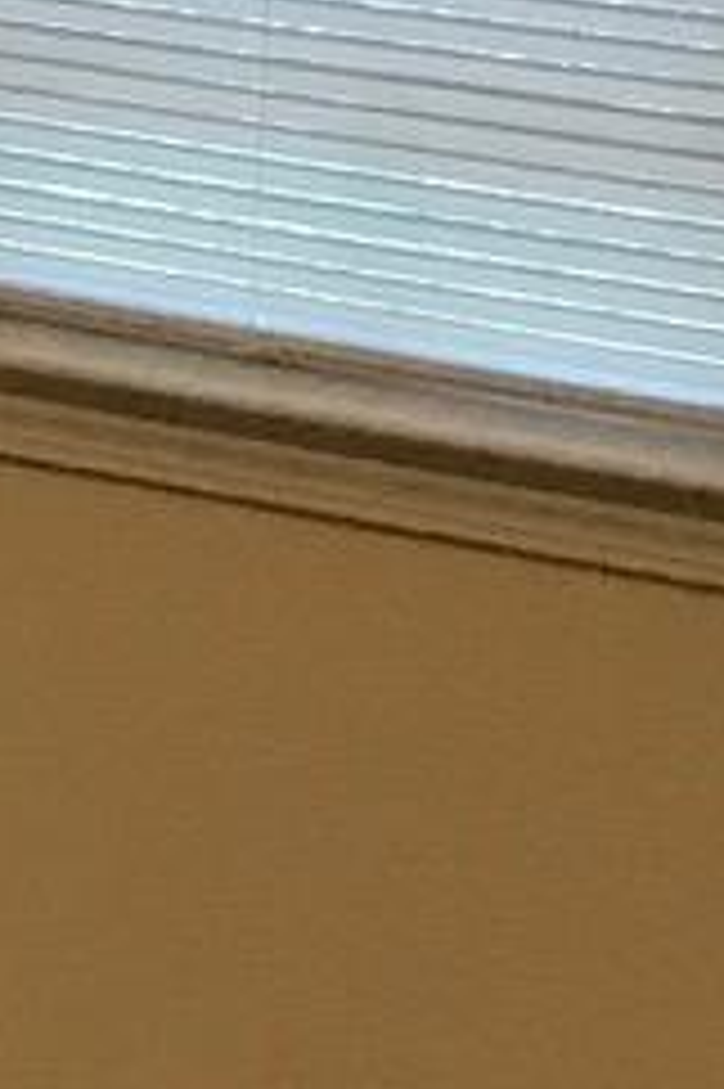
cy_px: -400
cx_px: -2352
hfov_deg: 5.0
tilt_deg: -7.6
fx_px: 7340
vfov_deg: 8.3
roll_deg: -0.2
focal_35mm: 243
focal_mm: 3.99
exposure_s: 1/30
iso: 40
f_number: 1.8
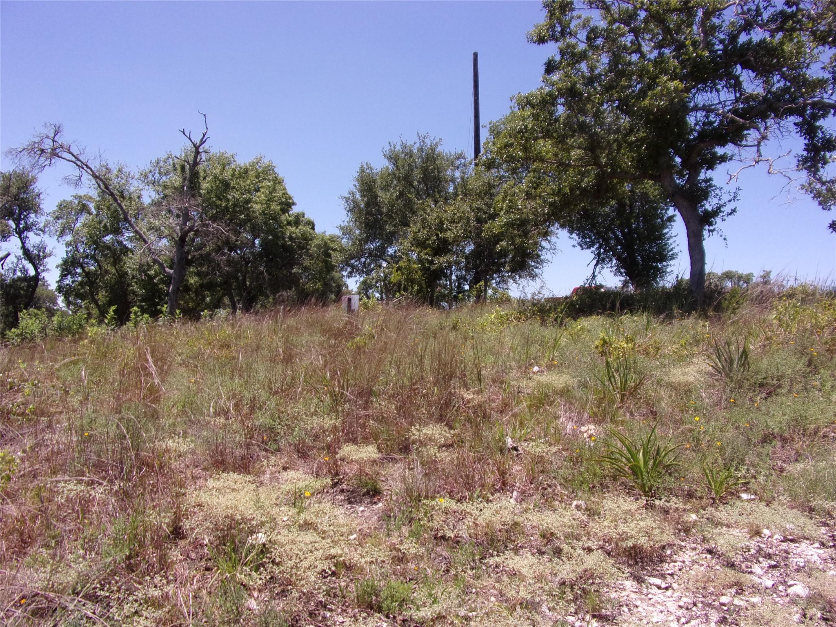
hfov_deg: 71.6
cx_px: 418
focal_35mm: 24
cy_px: 314
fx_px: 580
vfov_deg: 56.8
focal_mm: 4.3
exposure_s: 1/800
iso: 80
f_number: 3.3
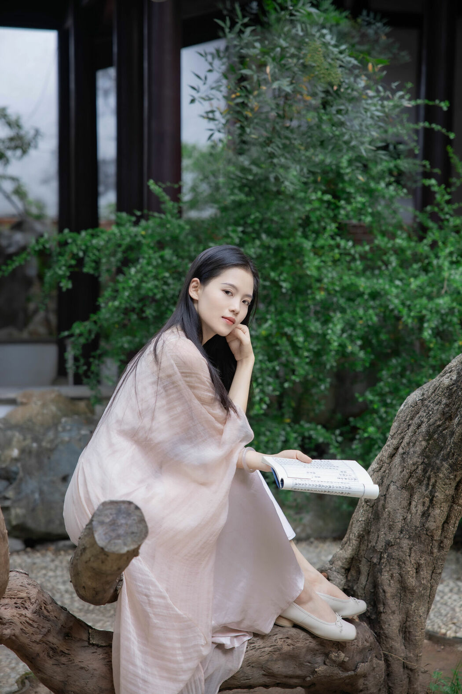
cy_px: 347
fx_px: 1347
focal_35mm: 70
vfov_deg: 28.8
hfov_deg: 19.5
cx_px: 231
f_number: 2.8
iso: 200
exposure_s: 1/160
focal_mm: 70
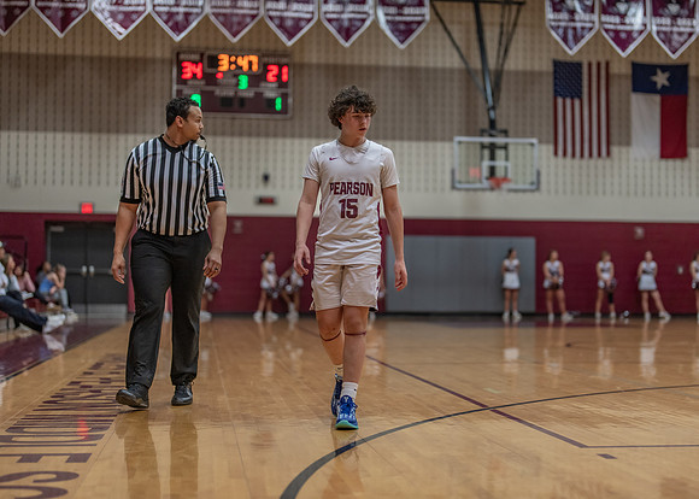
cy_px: 249
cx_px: 402
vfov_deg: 22.3
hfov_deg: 30.8
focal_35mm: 64
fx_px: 1266
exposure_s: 1/1000
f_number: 1.2
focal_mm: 50
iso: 640
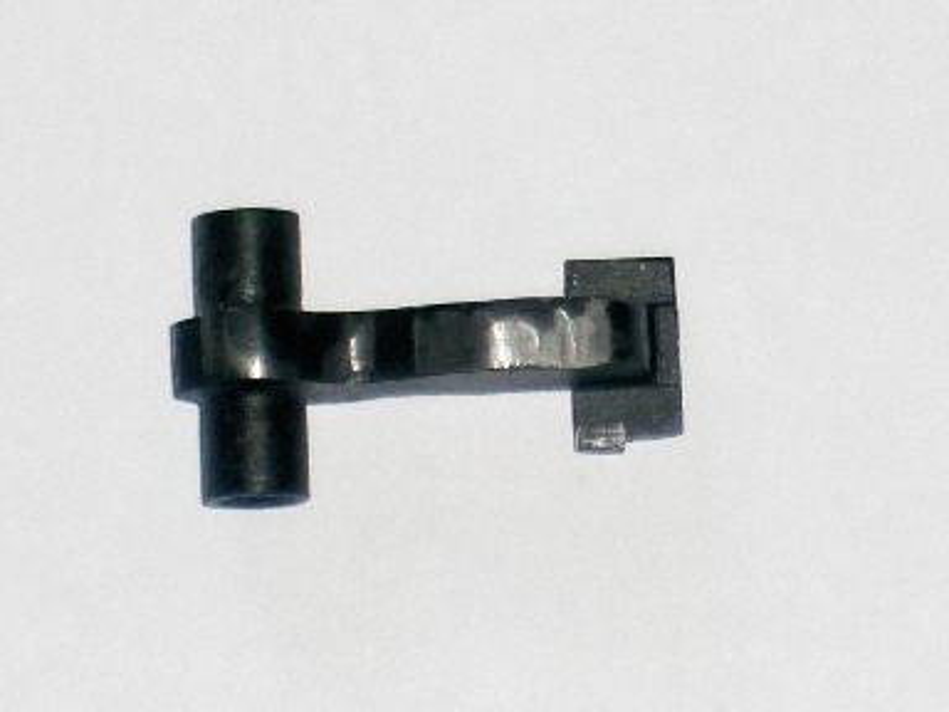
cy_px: 356
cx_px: 474
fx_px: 2879
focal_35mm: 105
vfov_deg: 14.1
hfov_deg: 18.7
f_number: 5
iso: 100
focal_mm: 22.5
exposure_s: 1/125
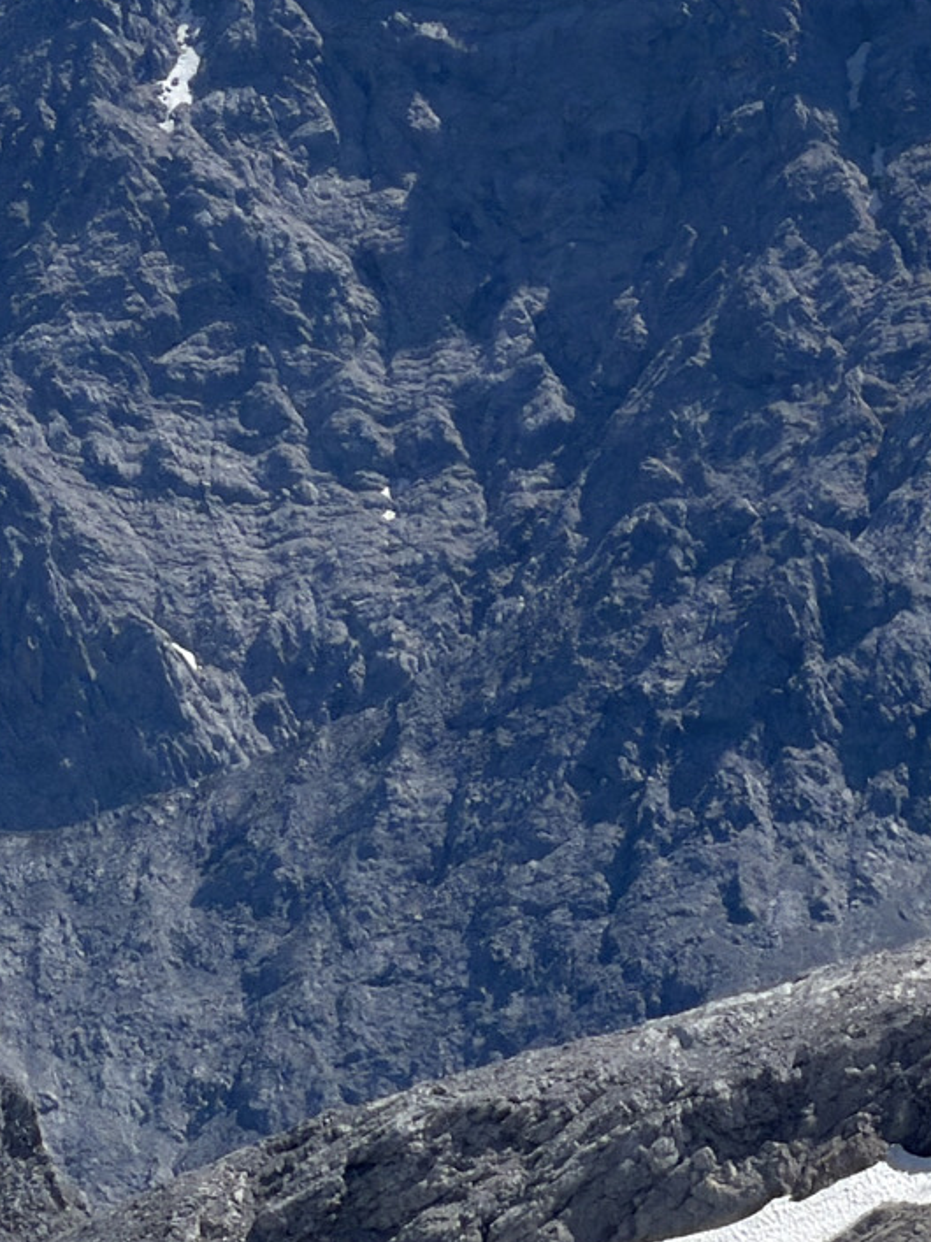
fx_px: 20303
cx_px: 634
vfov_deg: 3.5
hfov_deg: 2.6
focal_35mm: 566
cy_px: 167
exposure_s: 1/924
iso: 16
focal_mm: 16.89
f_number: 2.8
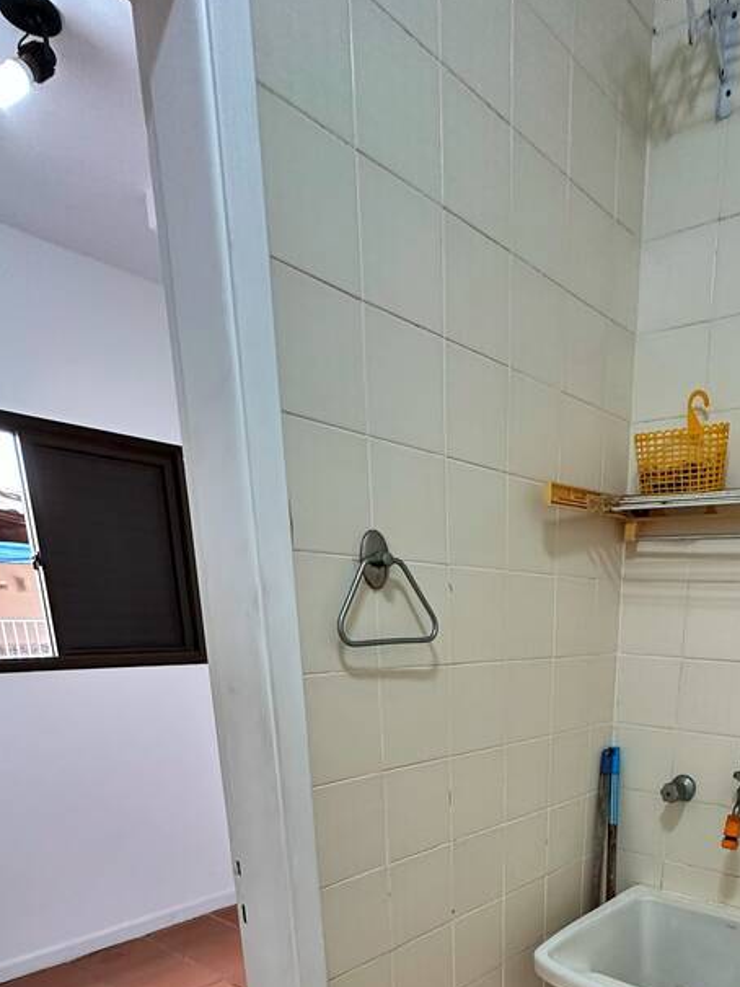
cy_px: 845
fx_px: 712
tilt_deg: -17.9
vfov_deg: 61.1
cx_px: 530
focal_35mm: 25
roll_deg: -2.0
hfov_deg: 53.1
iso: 320
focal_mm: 2.22
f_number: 2.2
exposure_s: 1/120
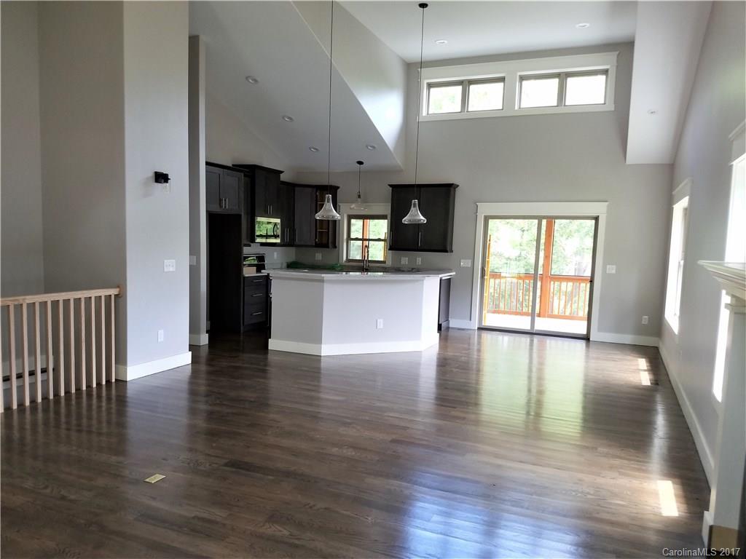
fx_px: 560
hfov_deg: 67.3
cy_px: 280
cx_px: 373
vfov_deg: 53.1
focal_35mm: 26
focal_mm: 4.2
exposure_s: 1/50
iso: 64
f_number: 1.7
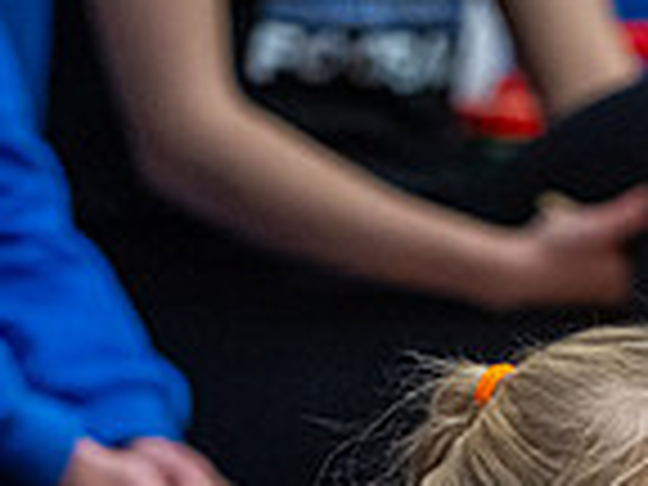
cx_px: 763
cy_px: 891
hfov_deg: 2.6
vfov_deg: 1.9
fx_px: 14339
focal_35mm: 766
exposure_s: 1/800
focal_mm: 170
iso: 5000
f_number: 2.8
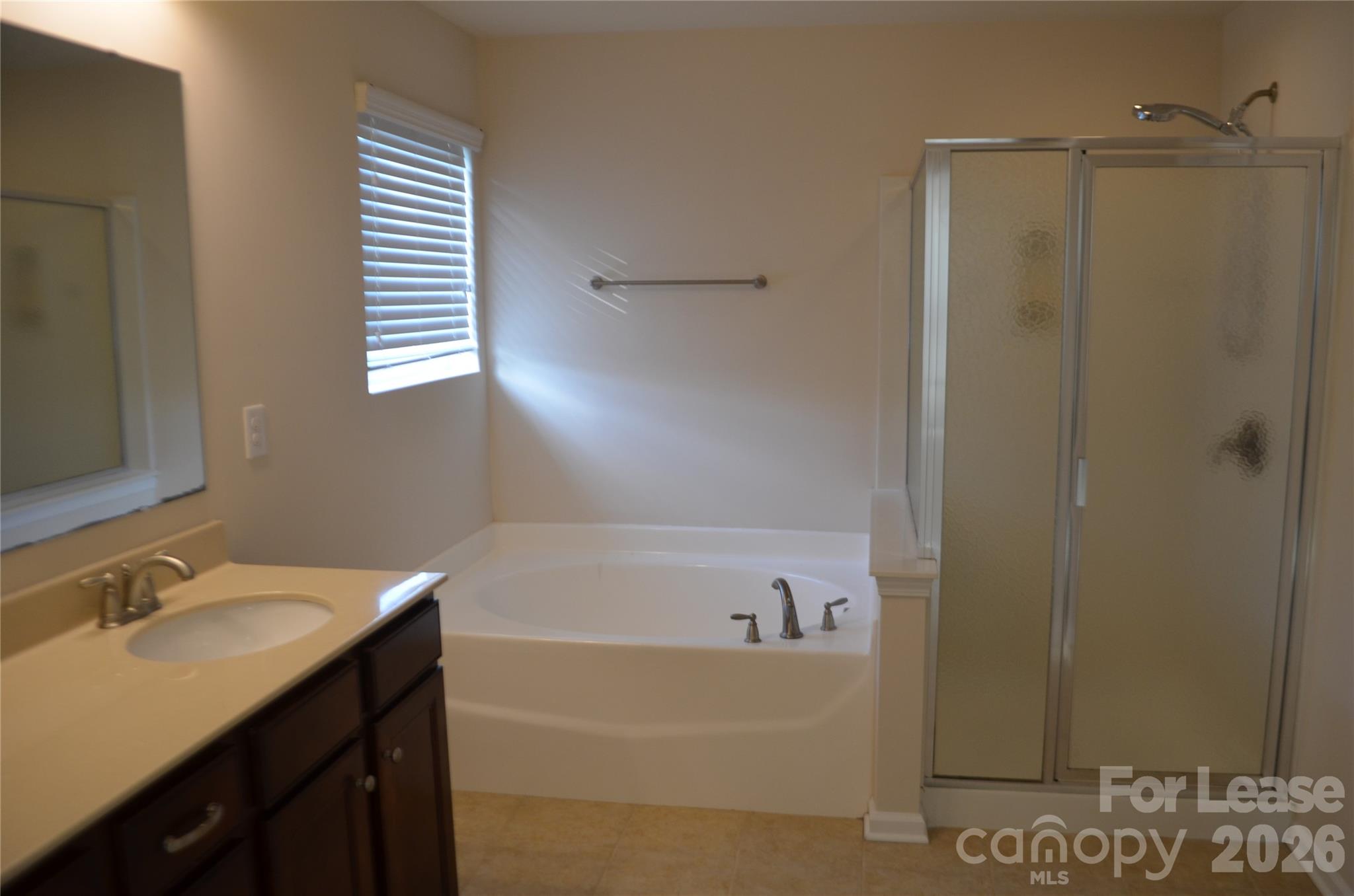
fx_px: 1013
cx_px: 677
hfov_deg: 67.5
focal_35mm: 27
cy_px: 448
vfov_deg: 47.7
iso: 400
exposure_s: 1/80
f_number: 4.5
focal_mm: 18
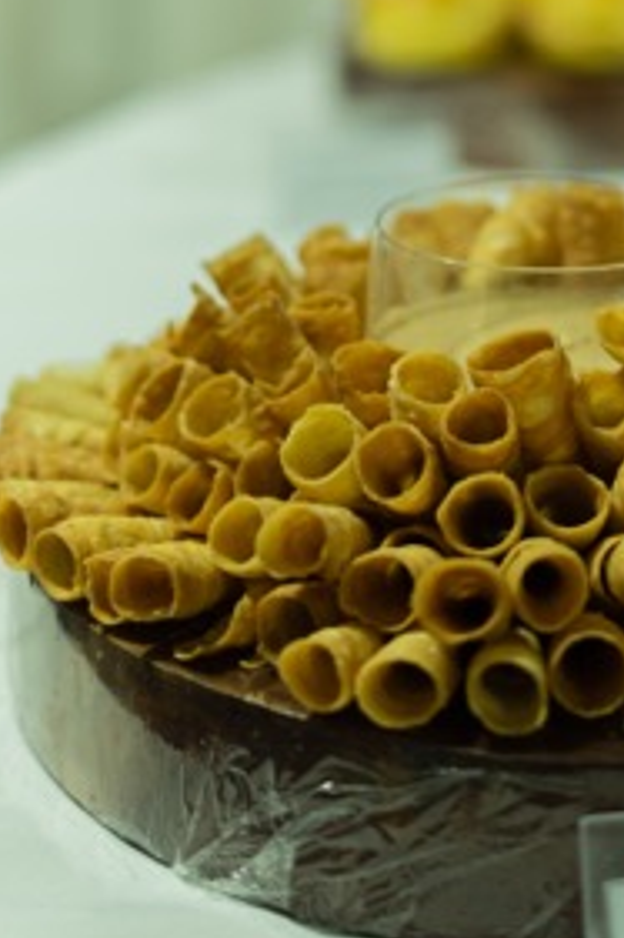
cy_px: 160
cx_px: 486
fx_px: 2967
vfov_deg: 17.8
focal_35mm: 114
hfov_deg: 12.0
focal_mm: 50
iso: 800
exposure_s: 1/100
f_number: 1.8
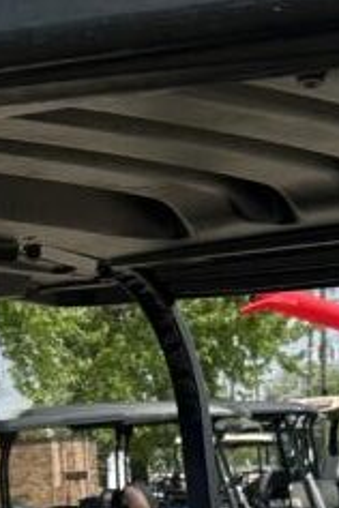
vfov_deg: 13.6
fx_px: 1935
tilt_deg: -15.0
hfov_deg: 9.9
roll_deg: +3.6
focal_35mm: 137
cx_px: -21
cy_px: 887
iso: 50
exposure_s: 1/3460
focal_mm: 5.7
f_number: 1.5
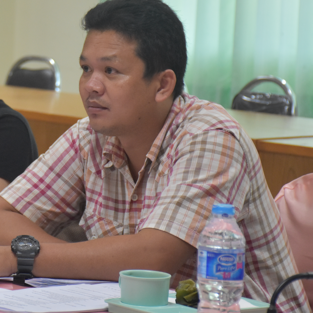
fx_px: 2413
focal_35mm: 236
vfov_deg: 7.4
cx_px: -11
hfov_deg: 7.4
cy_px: 106
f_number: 5.3
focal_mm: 85
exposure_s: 1/125
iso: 1600
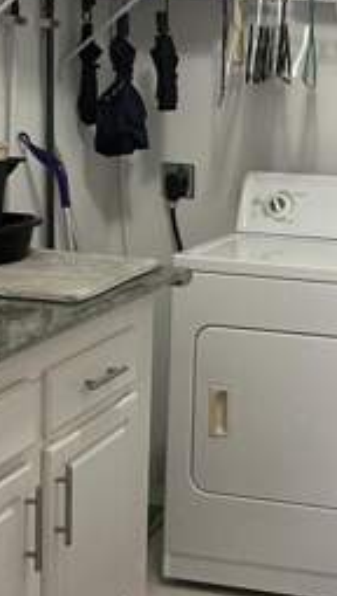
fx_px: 1125
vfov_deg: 29.6
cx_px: 358
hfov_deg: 16.6
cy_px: 227
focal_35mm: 71
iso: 200
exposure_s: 1/60
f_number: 1.5
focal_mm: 5.7
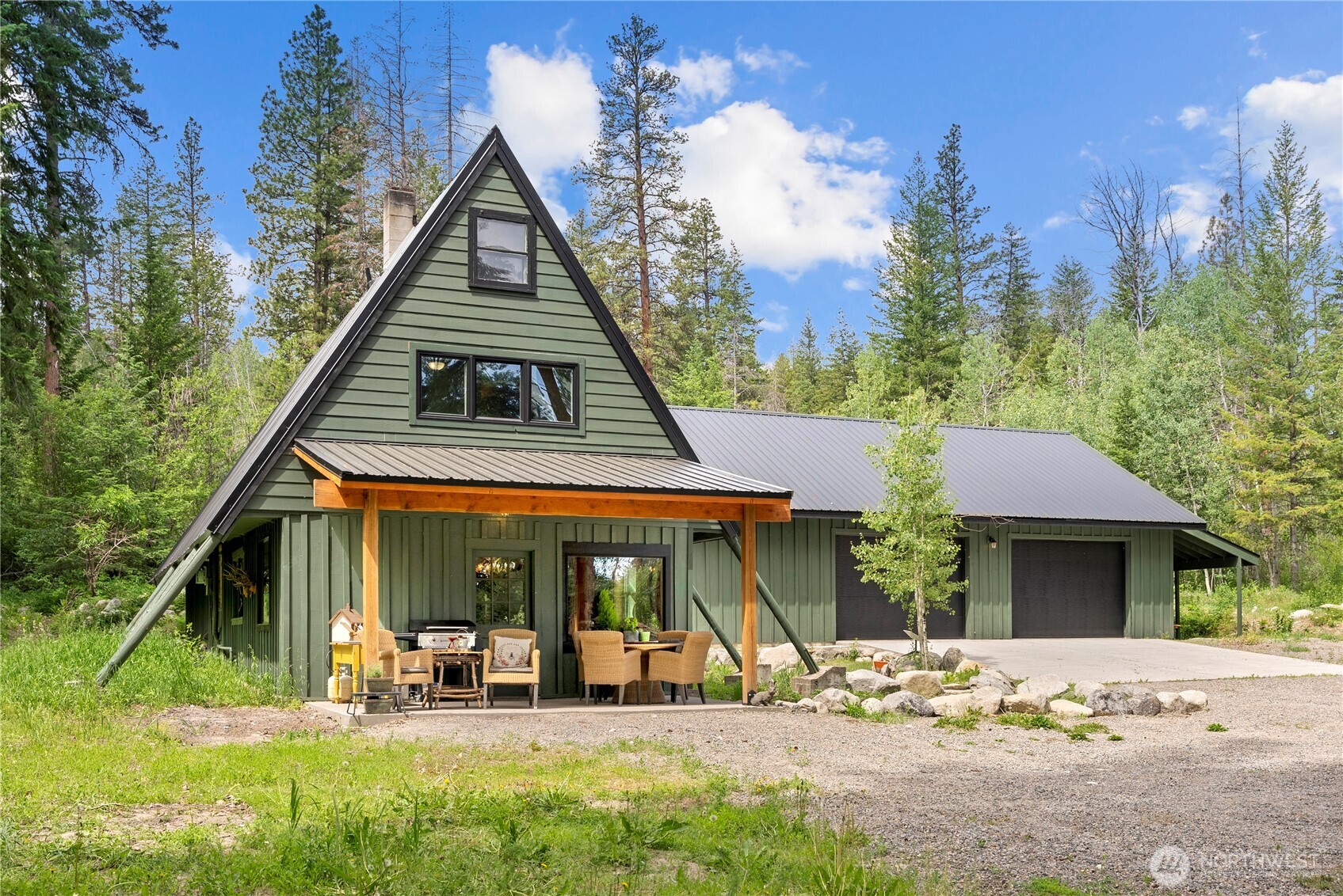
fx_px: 1284
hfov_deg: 55.2
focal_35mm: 34
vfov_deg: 38.5
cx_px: 672
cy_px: 448
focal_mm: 34.4
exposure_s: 1/200
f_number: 5.6
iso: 250
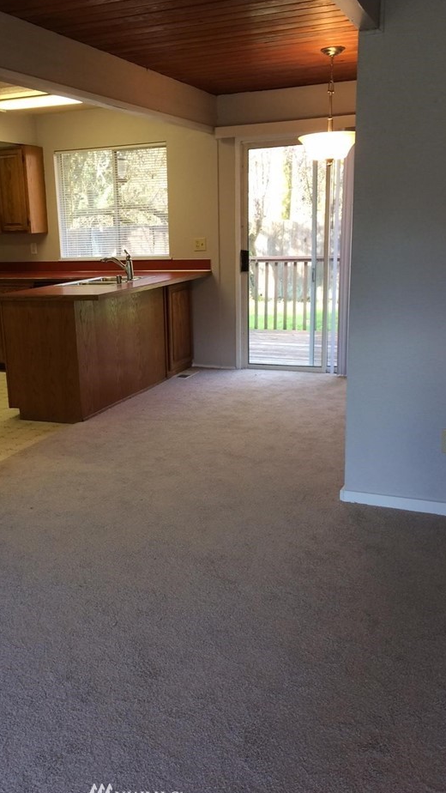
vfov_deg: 56.6
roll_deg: +2.4
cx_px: 135
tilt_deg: -14.9
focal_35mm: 35
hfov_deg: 33.3
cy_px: 387
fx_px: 736
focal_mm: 4.15
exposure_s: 1/40
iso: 40
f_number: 2.2
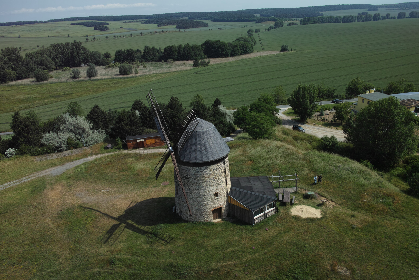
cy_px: 140
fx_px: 326
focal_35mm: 28
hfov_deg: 65.5
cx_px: 210
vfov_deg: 46.4
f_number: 4
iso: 100
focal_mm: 19
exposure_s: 1/1000
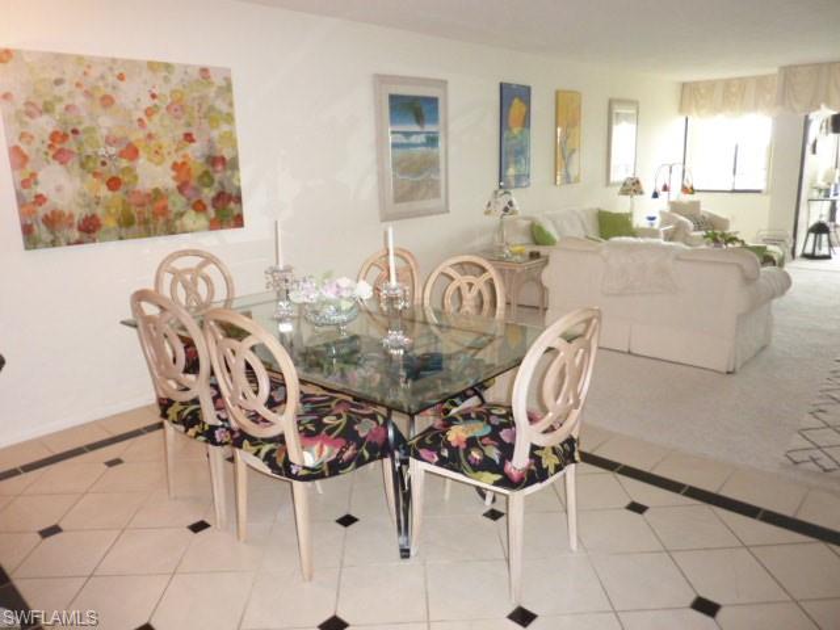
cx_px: 420
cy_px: 315
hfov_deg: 69.4
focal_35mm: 25
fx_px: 607
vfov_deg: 54.9
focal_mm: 4.1
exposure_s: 1/60
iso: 400
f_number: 3.3
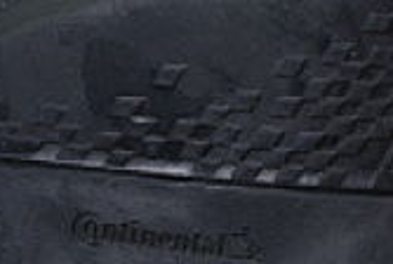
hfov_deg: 4.2
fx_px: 5293
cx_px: 802
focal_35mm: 484
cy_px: 38
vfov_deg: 2.9
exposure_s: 1/60
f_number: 6.3
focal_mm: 50
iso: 160
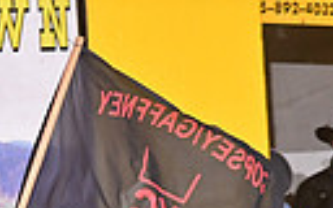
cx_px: 23
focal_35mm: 923
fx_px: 8377
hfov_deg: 2.3
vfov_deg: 1.4
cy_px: 477
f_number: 3.2
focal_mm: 200
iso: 1600
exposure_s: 1/250
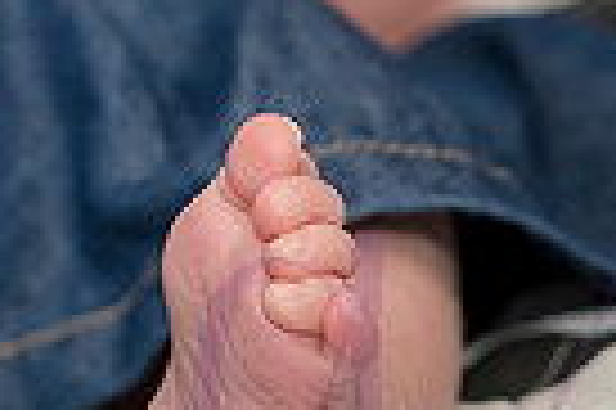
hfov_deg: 5.7
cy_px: -11
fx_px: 6170
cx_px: -279
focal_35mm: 361
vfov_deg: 3.8
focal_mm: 85
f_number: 4
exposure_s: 1/160
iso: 800
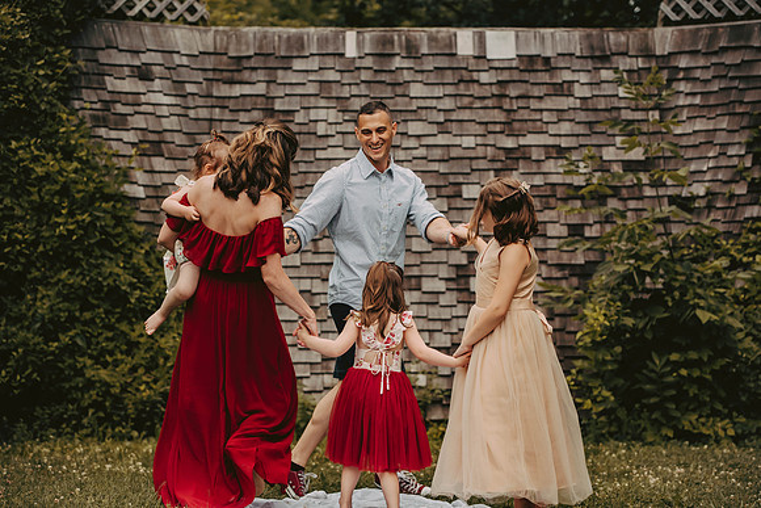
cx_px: 380
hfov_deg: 19.5
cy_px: 254
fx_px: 2213
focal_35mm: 105
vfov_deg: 13.1
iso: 640
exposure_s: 1/3200
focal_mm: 100
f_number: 2.8
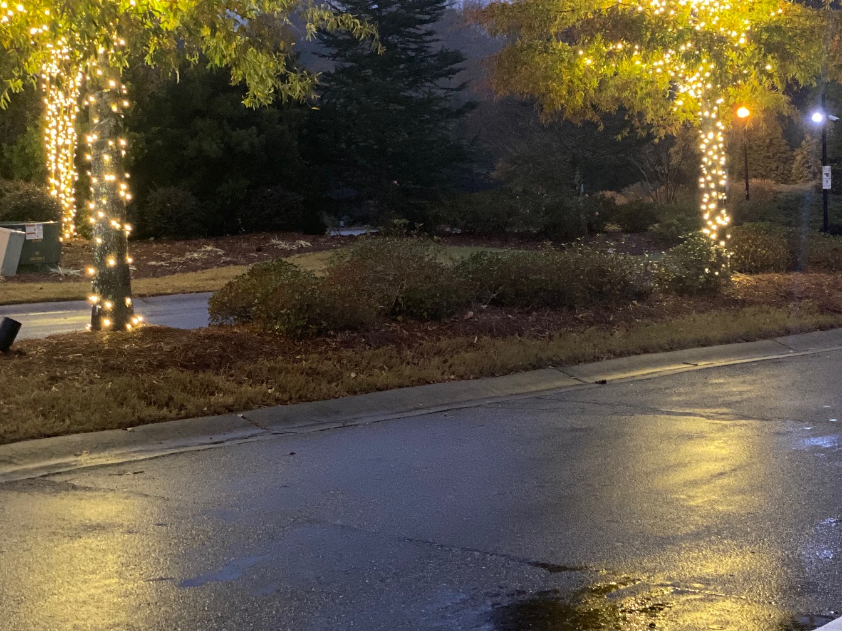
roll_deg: +0.5
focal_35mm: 78
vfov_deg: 18.8
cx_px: 442
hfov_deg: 25.0
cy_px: 180
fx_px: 1897
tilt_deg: -0.9
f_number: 2
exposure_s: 1/15
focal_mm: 6
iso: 400
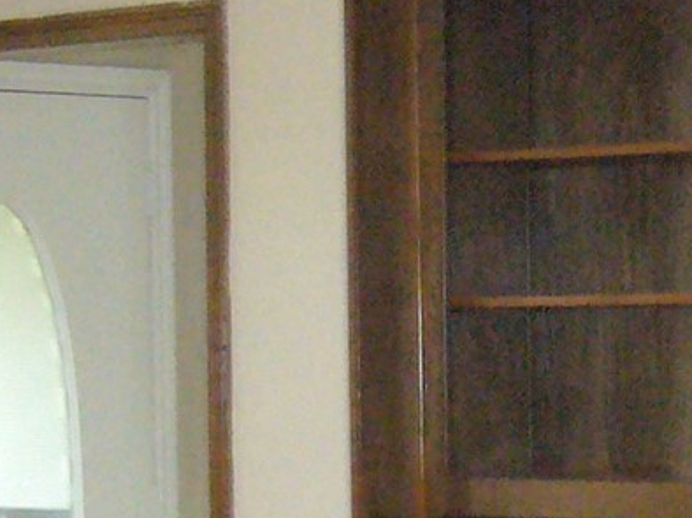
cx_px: 467
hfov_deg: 10.9
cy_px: 544
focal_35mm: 182
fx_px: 3636
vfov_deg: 8.1
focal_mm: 5.8
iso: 400
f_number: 2.8
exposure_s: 1/30
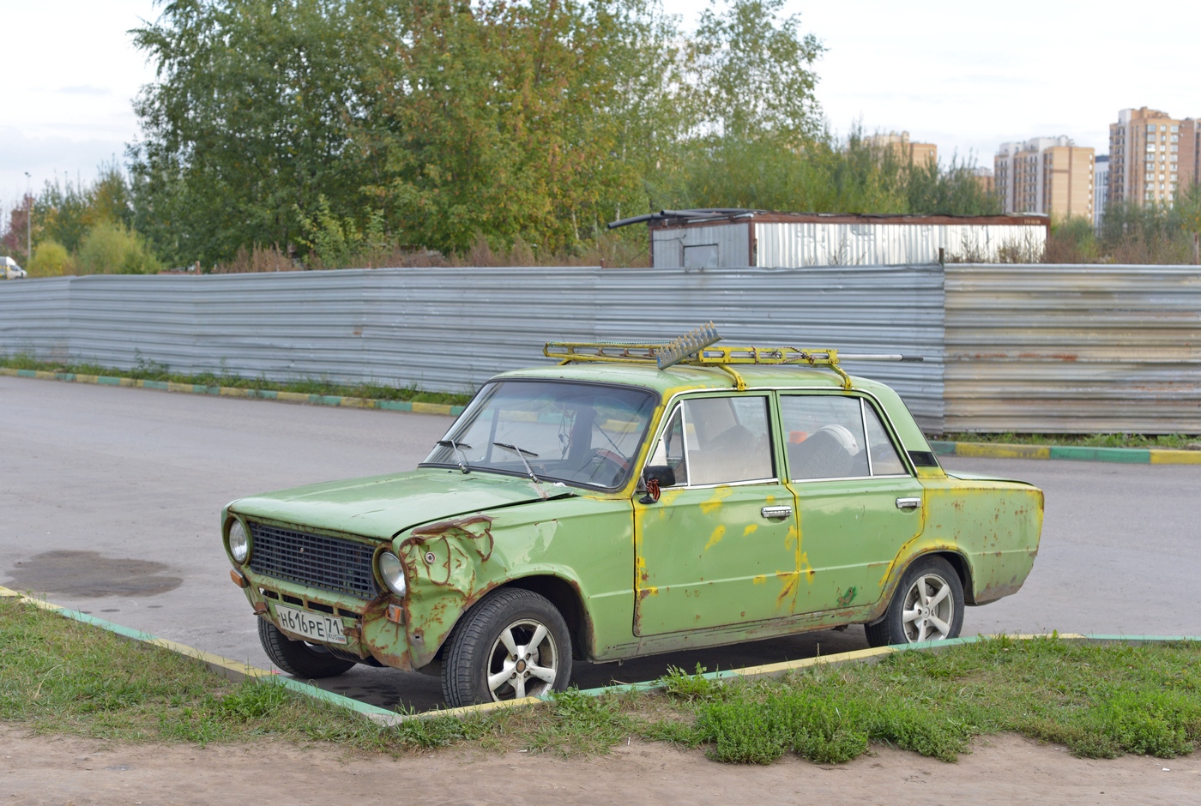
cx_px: 600
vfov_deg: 27.1
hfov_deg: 39.5
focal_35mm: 50
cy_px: 403
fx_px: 1672
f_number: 5.6
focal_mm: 50
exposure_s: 1/320
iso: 400
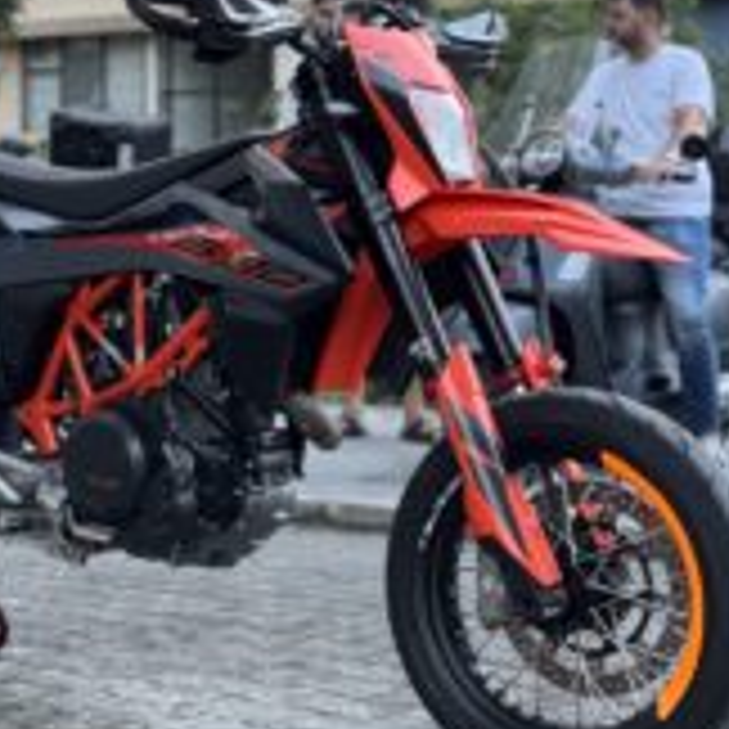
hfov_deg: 17.6
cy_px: 335
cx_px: 180
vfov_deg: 17.7
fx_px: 2335
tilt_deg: -2.6
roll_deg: +0.1
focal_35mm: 98
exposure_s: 1/60
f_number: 1.78
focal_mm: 6.76
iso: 160
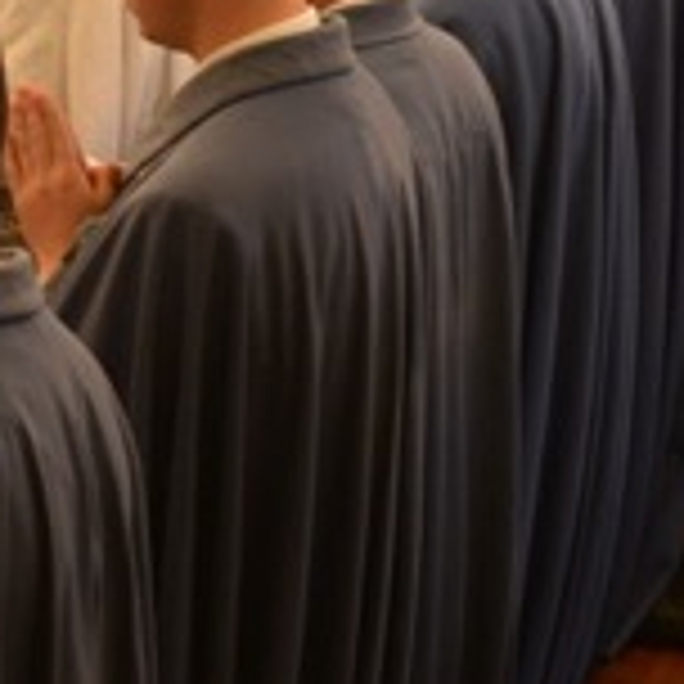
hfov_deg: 8.6
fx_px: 4382
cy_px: 158
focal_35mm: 196
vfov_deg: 8.9
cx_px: -562
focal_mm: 35
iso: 1600
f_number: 4
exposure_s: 1/60
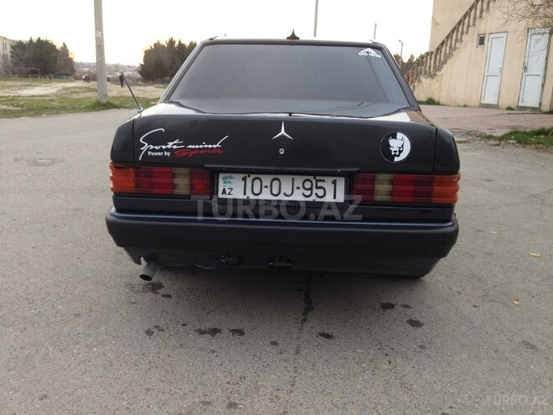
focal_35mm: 33
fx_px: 527
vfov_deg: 42.9
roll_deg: -2.8
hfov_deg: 55.4
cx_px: 276
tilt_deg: -12.3
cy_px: 208
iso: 50
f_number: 2.4
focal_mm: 4.12
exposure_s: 1/24
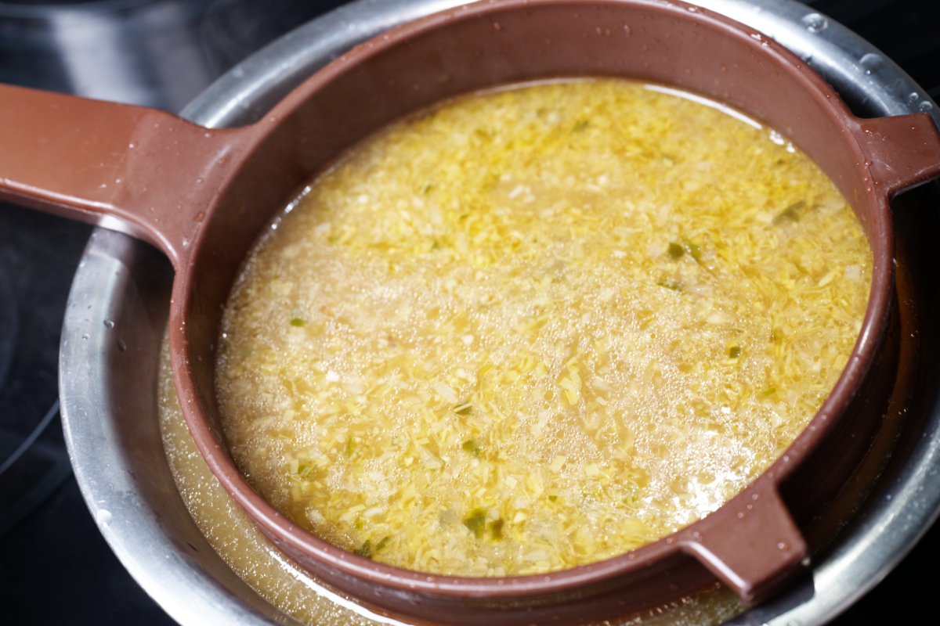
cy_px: 313
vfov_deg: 19.5
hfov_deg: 28.8
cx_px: 470
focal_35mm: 70
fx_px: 1828
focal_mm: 70
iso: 100
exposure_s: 1/60
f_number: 5.6
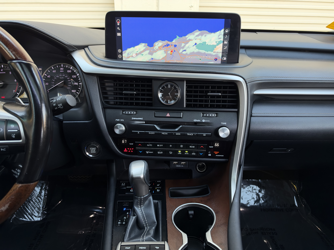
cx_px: 167
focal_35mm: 24
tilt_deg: -23.5
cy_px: 125
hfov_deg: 71.6
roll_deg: -0.3
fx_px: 232
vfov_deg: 56.8
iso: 200
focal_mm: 6.93
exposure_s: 1/100
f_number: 1.8
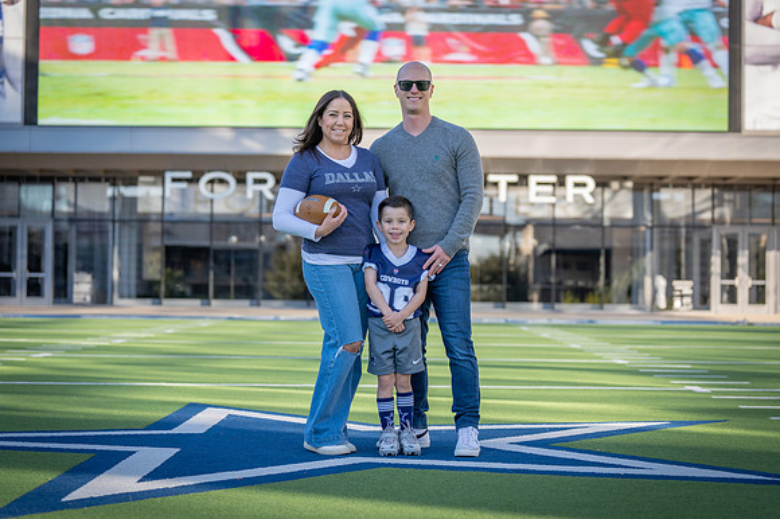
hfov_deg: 27.4
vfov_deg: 18.4
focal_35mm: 74
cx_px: 403
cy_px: 250
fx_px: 1600
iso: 125
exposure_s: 1/640
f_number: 2.8
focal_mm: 70
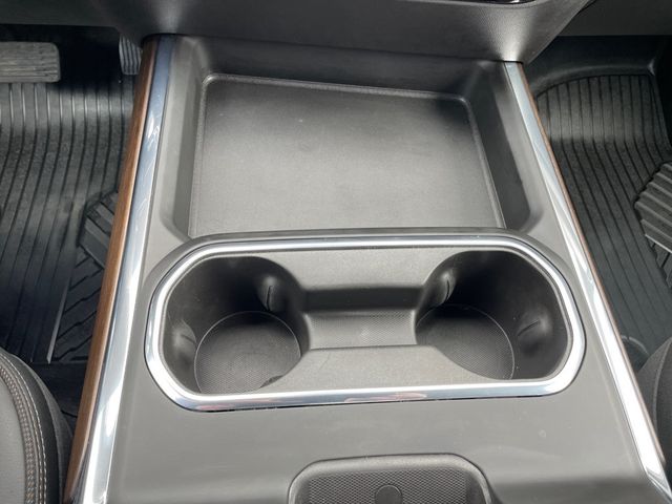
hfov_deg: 67.3
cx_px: 336
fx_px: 505
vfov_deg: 53.1
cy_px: 252
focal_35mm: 26
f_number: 1.6
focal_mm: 4.2
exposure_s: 1/121
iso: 80
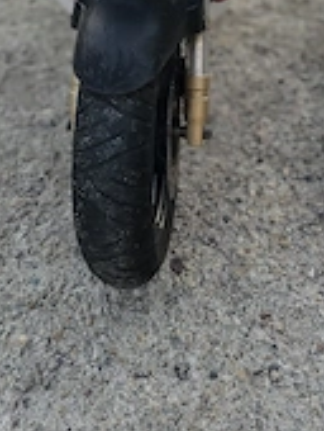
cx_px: 162
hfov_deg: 27.1
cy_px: -56
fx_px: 672
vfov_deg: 31.1
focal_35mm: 54
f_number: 1.7
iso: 25
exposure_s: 1/101
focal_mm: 6.3
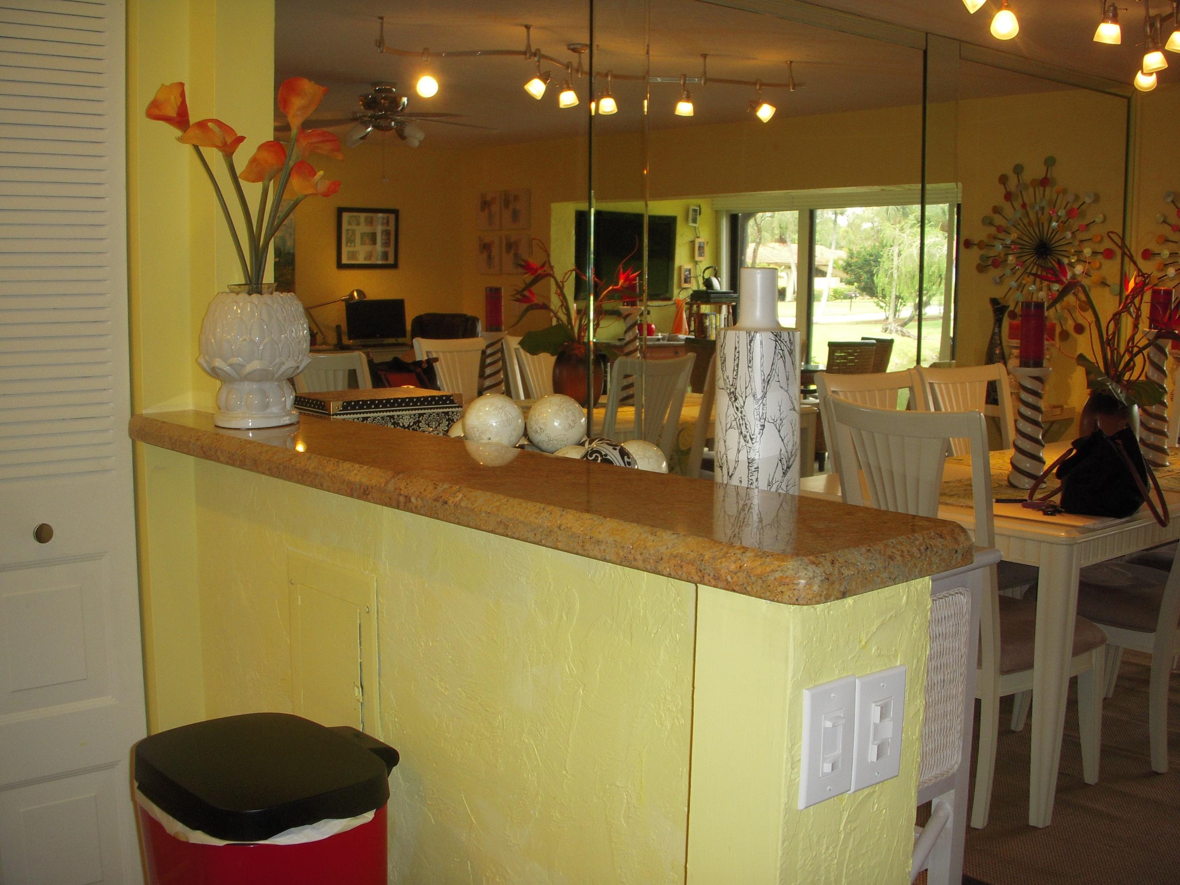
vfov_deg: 37.7
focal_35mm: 38
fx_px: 1295
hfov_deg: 49.0
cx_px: 590
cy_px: 442
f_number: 3.3
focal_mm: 6.3
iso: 100
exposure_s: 1/30
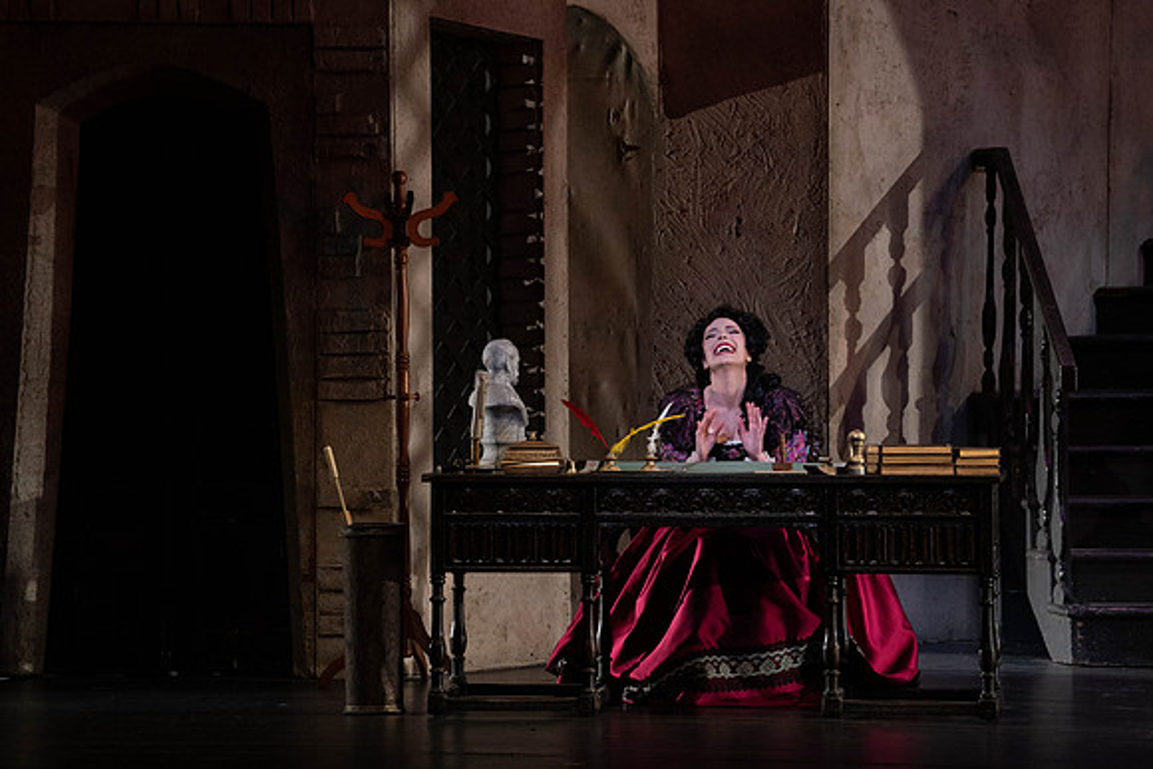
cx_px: 576
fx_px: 6407
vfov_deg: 6.9
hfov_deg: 10.3
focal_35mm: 200
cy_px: 384
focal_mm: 200
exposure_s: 1/250
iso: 3200
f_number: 7.1
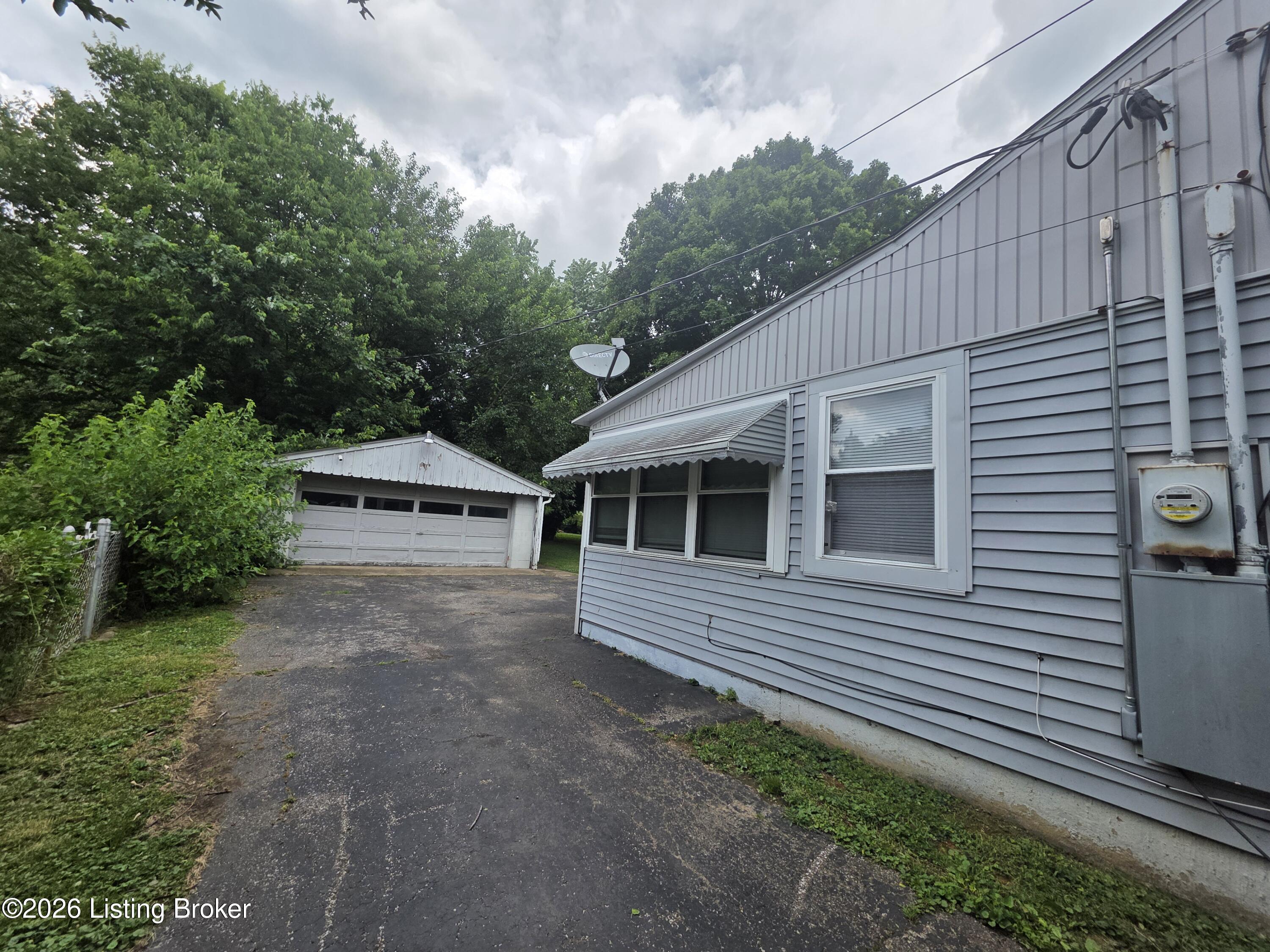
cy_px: 476
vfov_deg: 89.9
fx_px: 477
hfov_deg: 106.2
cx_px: 635
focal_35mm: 13
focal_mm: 2.2
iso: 40
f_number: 1.9
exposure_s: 1/1789
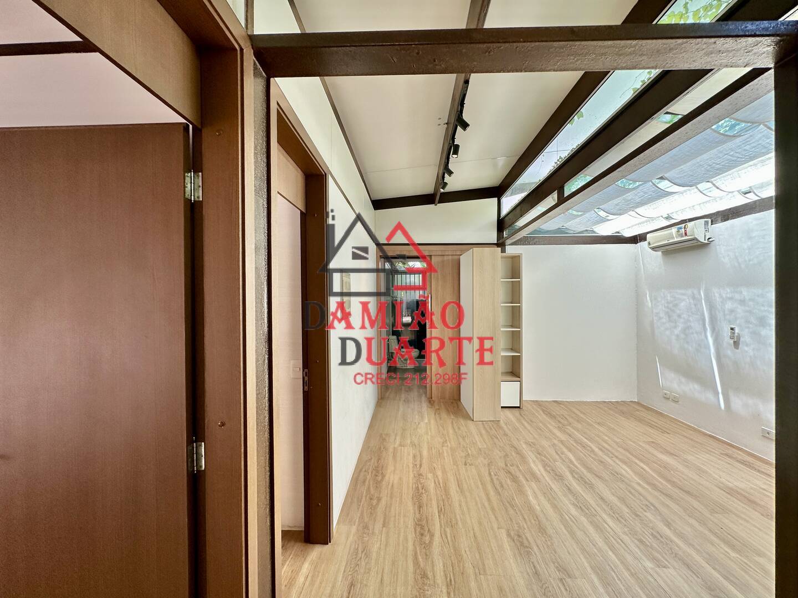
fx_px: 323
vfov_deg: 85.7
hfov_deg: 102.1
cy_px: 299
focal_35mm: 14
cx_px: 399
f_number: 2.2
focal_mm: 2.22
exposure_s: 1/120
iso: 50
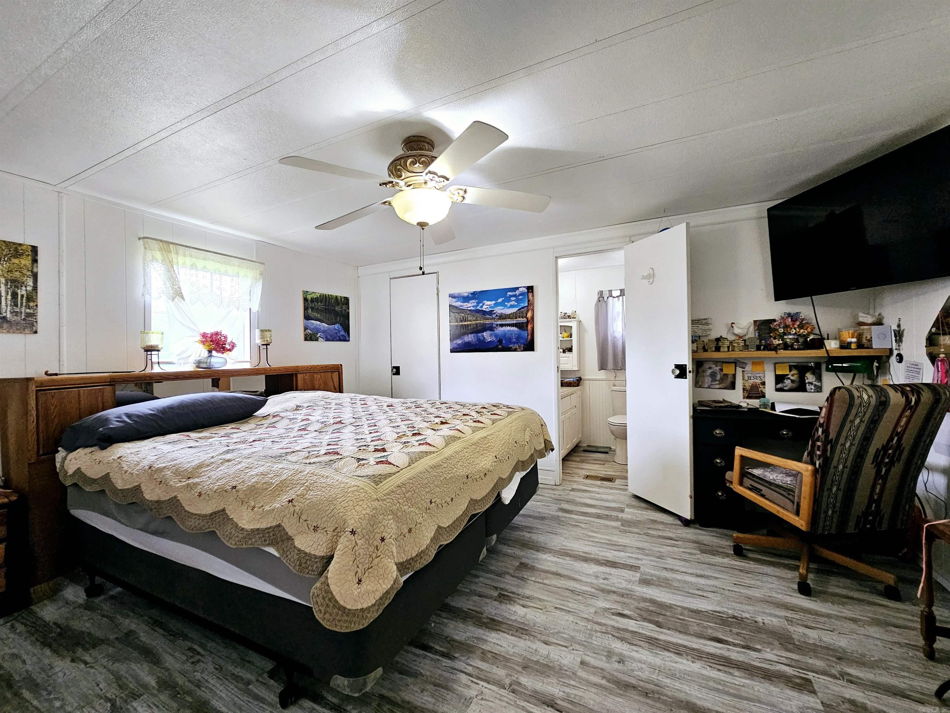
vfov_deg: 89.9
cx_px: 475
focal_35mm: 13
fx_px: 357
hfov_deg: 106.2
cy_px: 356
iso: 160
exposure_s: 1/60.2
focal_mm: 2.2
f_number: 2.2
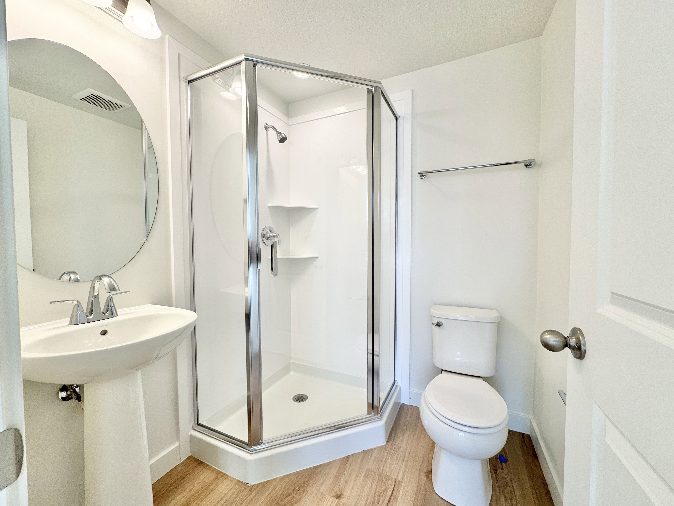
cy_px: 253
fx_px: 273
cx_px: 337
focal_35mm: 14
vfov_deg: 85.7
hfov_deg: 102.1
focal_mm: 2.22
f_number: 2.2
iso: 50
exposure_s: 1/120
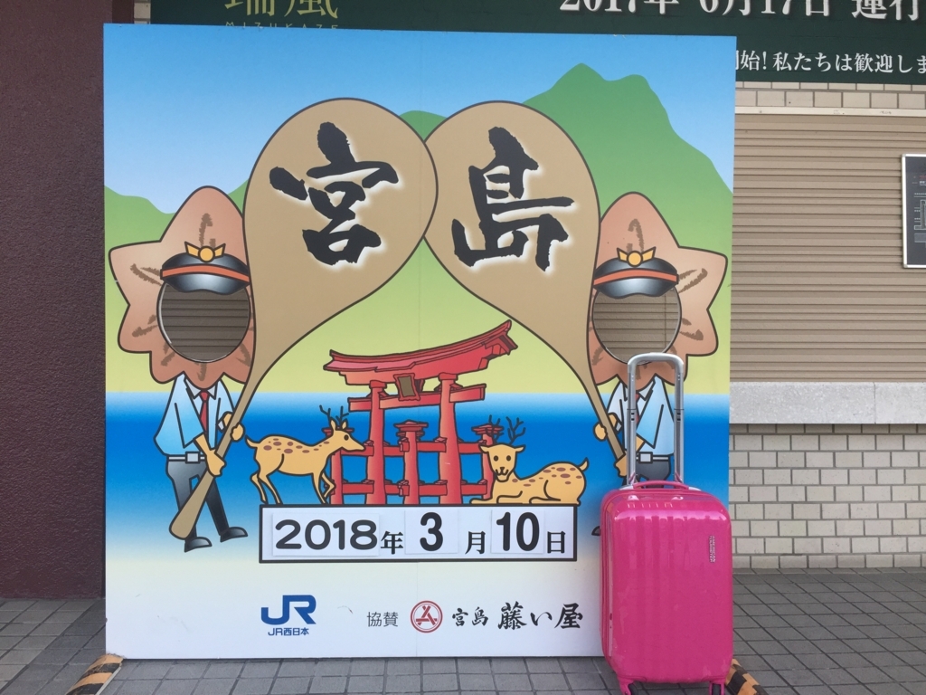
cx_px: 463
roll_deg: -1.2
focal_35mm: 29
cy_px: 348
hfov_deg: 61.7
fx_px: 776
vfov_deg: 48.2
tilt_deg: +1.4
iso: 50
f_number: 2.2
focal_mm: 4.15
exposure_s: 1/120
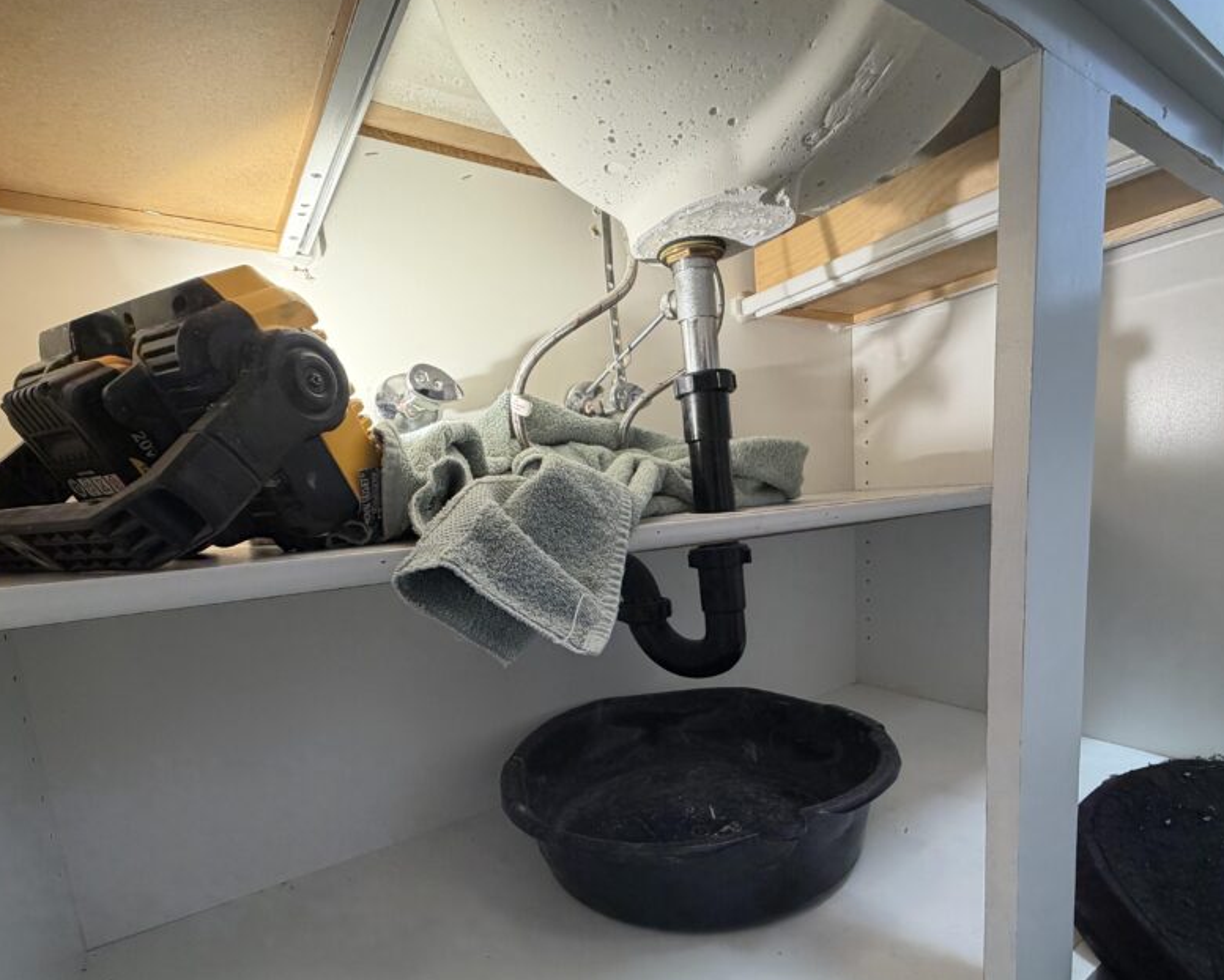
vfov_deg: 72.9
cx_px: 641
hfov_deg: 86.3
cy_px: 594
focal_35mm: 18
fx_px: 652
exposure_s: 1/98
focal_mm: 2.22
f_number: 2.2
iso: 64
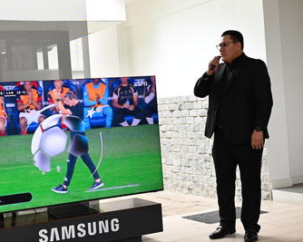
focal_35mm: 59
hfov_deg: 31.6
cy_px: 118
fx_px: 529
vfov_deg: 25.8
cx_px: 93
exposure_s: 1/80
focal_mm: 42
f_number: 4.5
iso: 200
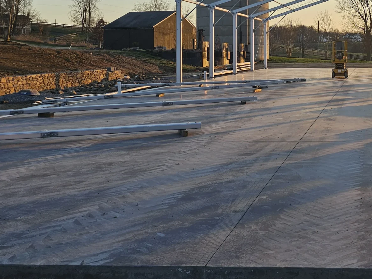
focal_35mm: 50
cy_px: 37
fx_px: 537
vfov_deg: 28.2
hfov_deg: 35.7
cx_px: 340
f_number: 1.7
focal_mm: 6.3
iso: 10
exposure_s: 1/193
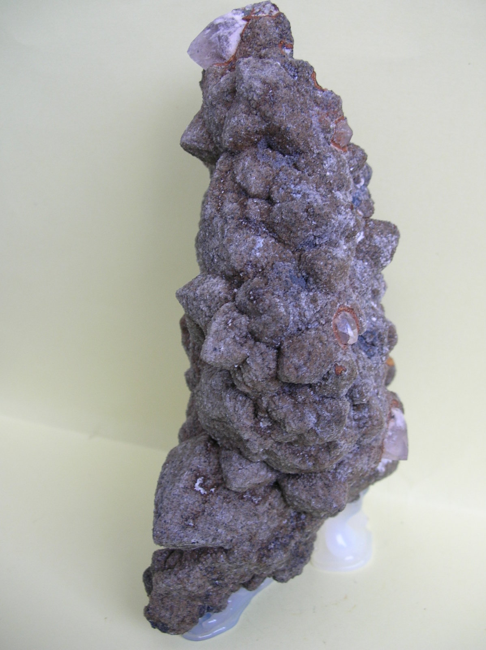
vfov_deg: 51.4
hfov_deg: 39.6
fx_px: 675
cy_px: 325
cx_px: 243
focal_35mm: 36
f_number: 2.7
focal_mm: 6
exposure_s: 1/8.2
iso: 50
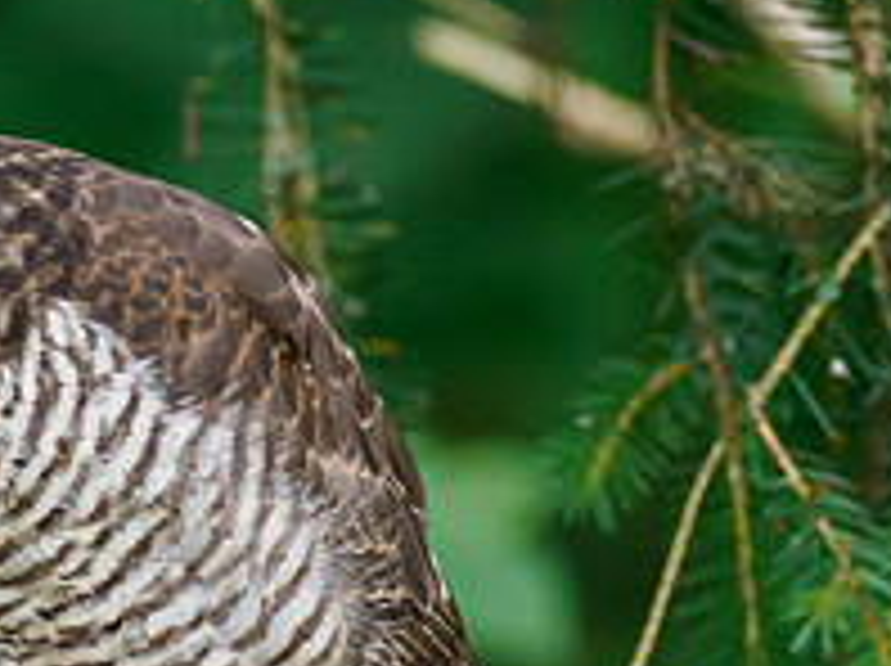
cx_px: -96
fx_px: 79002
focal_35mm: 3073
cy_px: 457
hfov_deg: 0.6
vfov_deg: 0.5
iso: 1600
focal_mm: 300
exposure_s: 1/250
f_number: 4
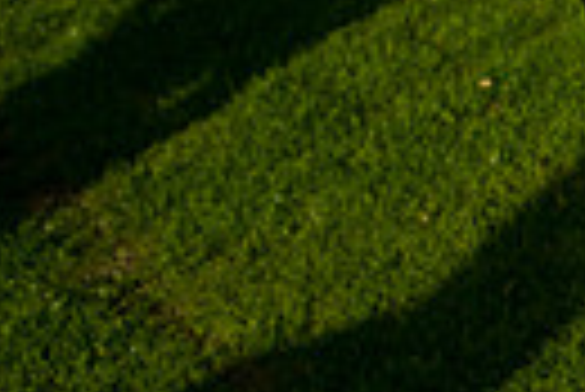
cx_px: 1274
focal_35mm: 89
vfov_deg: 13.9
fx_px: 1448
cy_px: -286
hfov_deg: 15.9
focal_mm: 20
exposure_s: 1/1250
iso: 250
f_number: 4.5
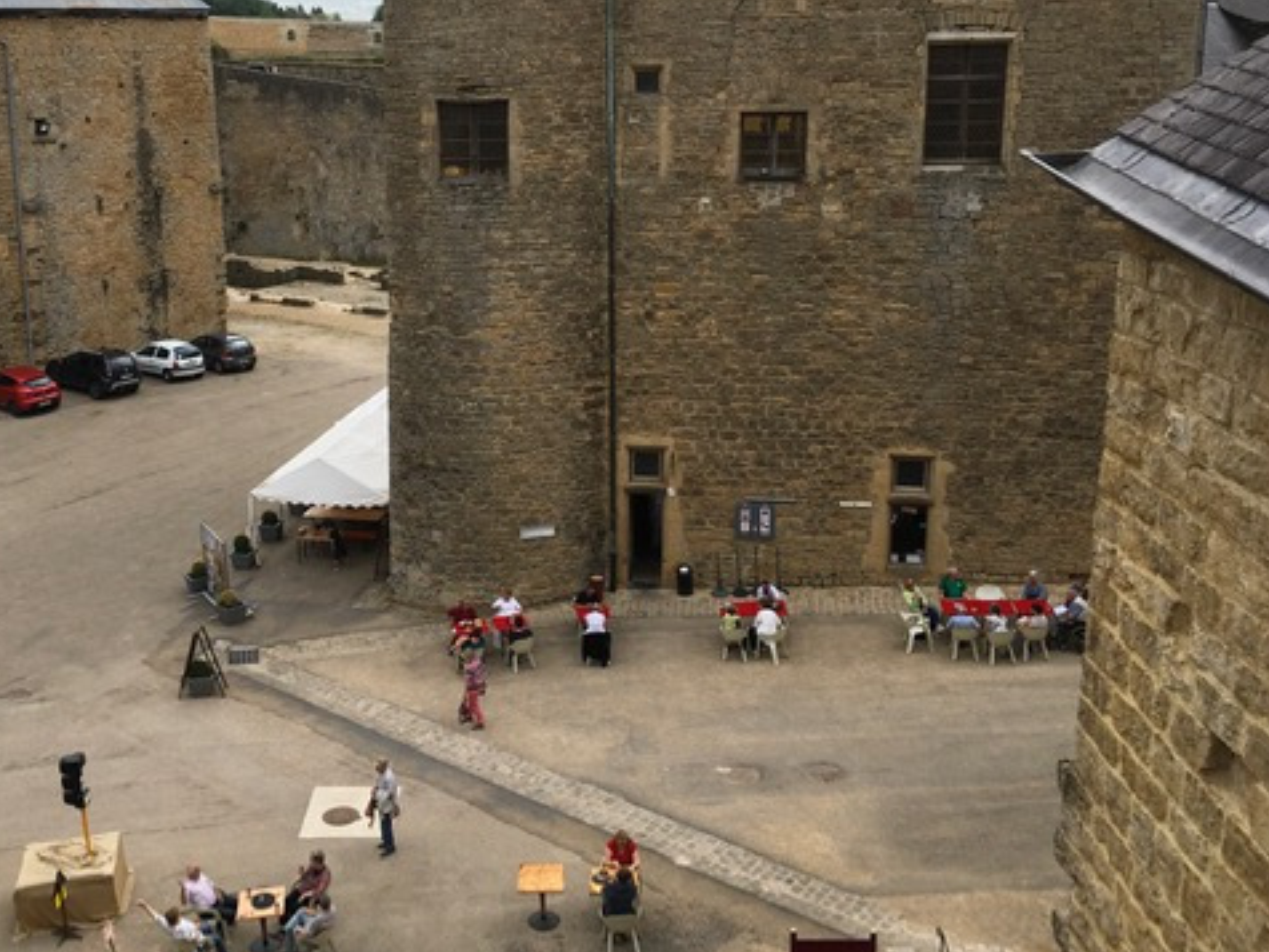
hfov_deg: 47.4
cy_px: 317
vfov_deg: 36.4
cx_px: 477
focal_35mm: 39
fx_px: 1430
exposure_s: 1/1261
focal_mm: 4.15
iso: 25
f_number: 2.2
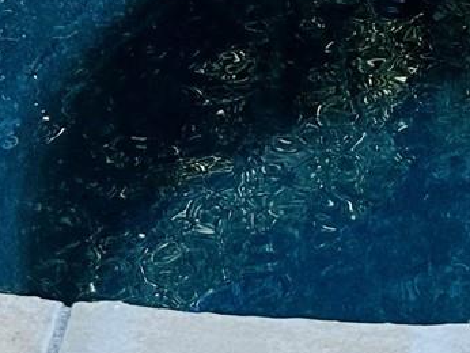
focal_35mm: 142
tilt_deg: -15.9
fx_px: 1929
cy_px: -561
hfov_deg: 13.4
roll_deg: -1.2
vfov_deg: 9.1
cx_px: 603
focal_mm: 6.86
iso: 80
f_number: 1.78
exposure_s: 1/1473
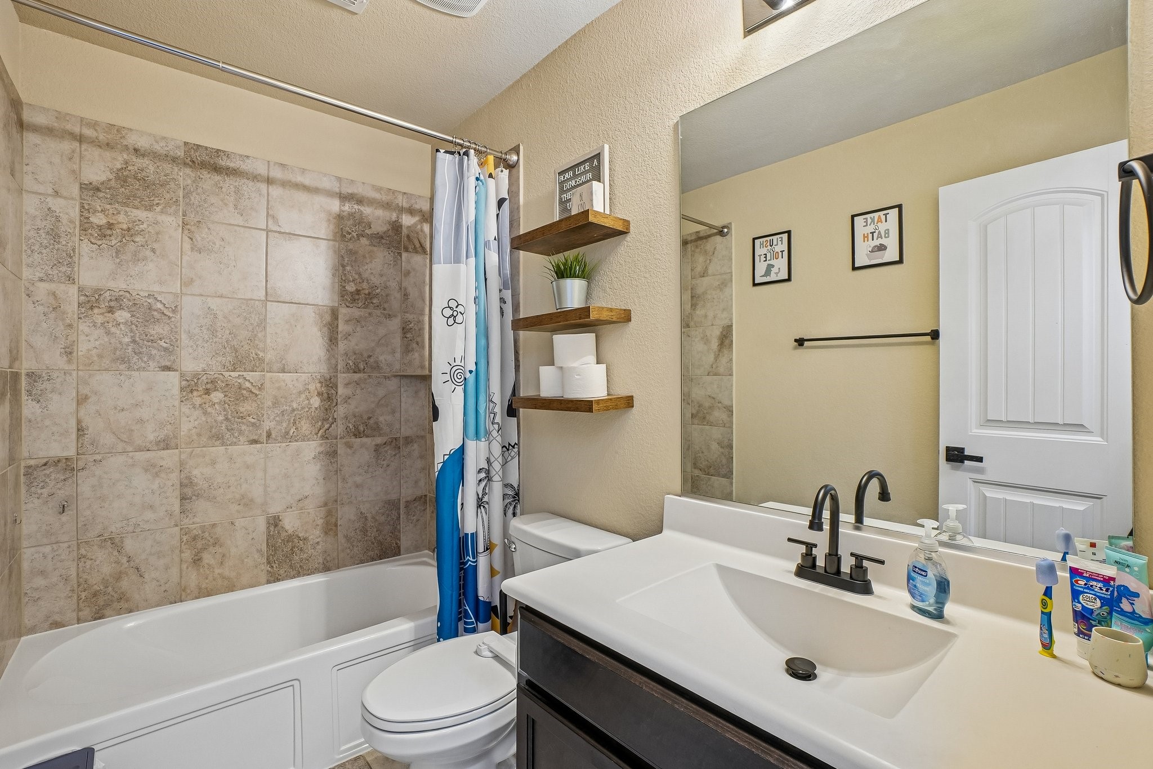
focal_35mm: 15
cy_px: 384
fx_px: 480
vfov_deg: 77.3
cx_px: 576
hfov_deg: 100.4
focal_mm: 10
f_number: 8
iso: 400
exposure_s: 1/4
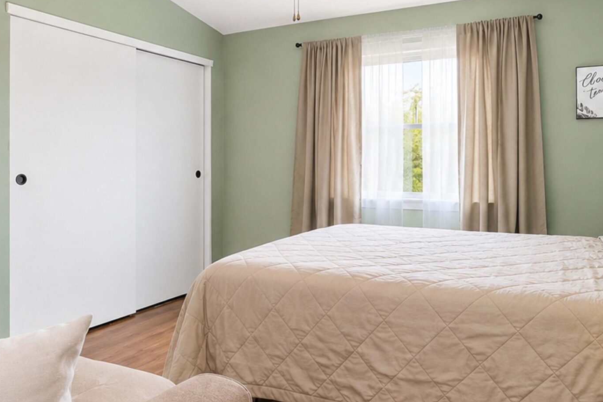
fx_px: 469
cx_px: 318
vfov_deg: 46.0
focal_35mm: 28
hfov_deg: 65.4
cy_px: 152
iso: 2000
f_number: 9
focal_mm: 10
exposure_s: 1/60
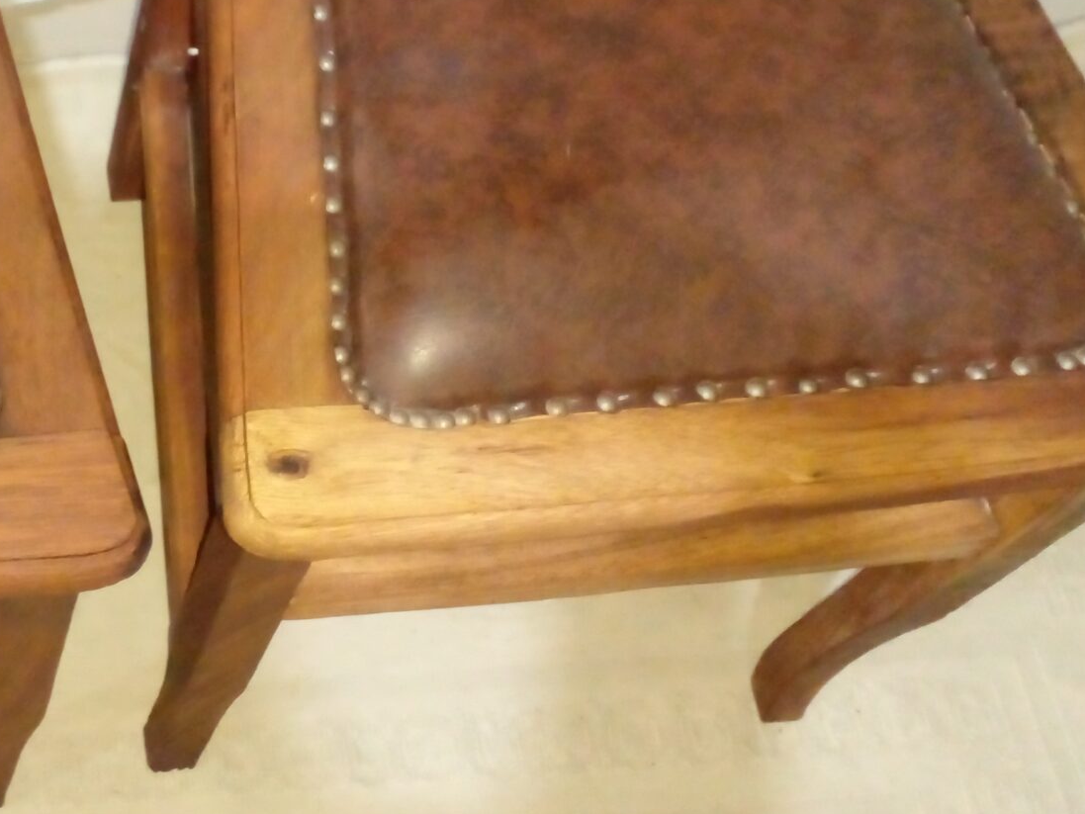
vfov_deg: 23.1
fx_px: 1975
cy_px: 208
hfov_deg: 28.9
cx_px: 19
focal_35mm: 63
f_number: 1.9
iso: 640
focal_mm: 3.6
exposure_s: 1/20
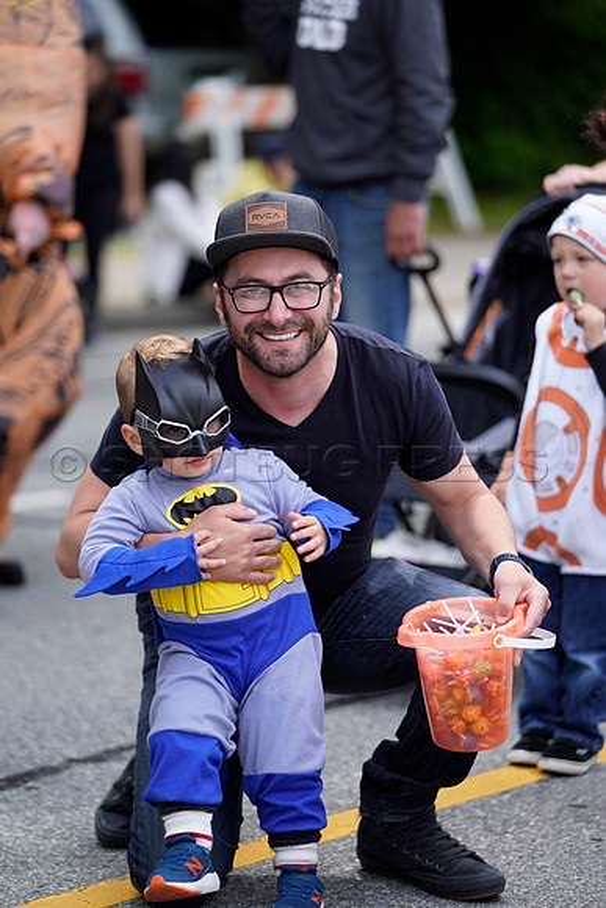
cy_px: 454
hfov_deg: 10.5
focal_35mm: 131
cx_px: 303
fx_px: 3306
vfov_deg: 15.6
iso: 320
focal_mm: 131
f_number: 2.8
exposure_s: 1/400
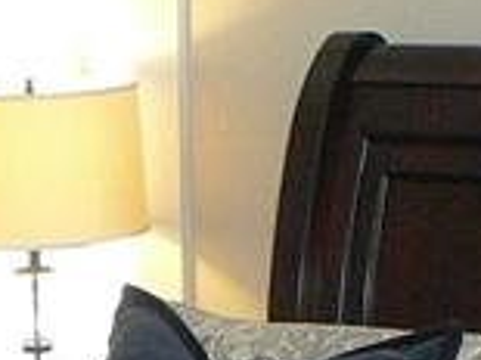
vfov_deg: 4.8
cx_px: 403
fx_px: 4304
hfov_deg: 6.4
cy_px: 379
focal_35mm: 310
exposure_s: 1/30
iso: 200
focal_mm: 7
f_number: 3.3
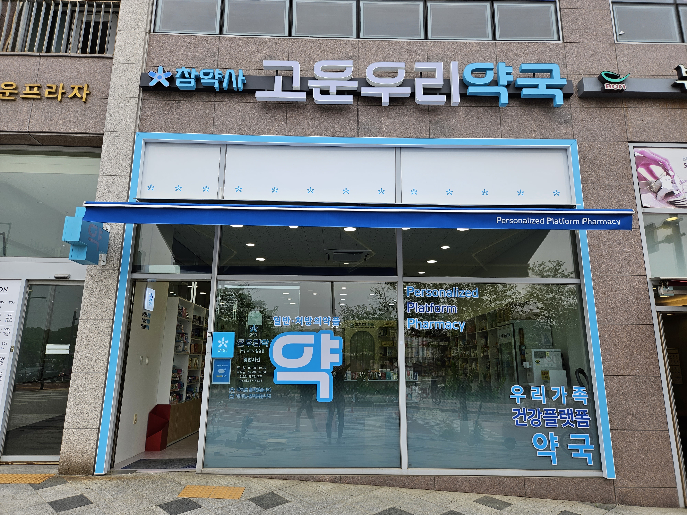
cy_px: 258
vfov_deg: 58.9
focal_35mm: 23
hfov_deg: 73.9
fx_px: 456
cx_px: 344
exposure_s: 1/273
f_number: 1.8
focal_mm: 5.4
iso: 25
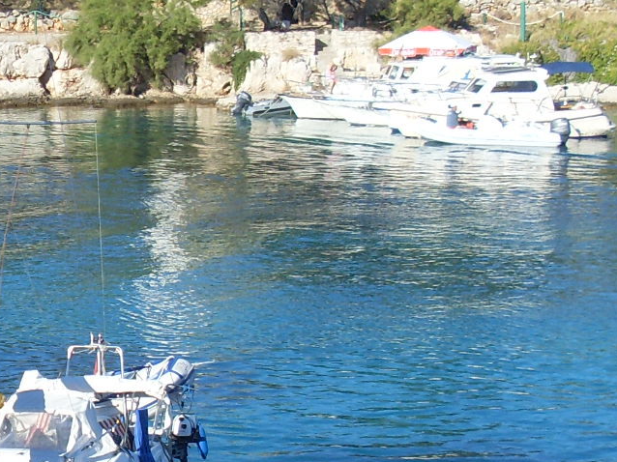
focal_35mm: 122
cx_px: 50
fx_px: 2174
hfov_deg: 15.9
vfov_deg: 12.1
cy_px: 325
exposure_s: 1/180
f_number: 7.7
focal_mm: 6.3
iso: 80
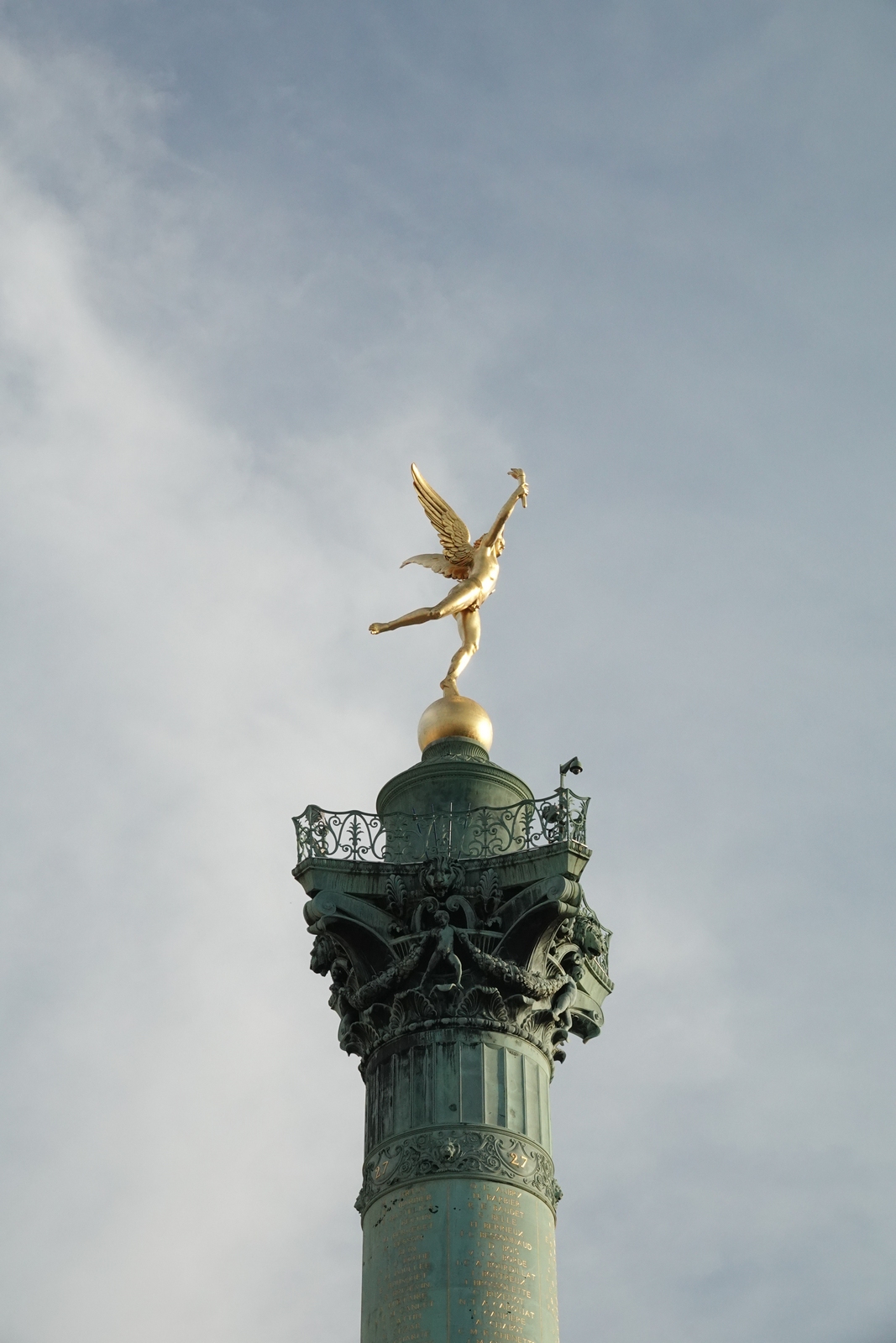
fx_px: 4292
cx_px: 448
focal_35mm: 115
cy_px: 672
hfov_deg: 11.9
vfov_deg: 17.8
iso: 800
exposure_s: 1/640
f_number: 8
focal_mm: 42.08
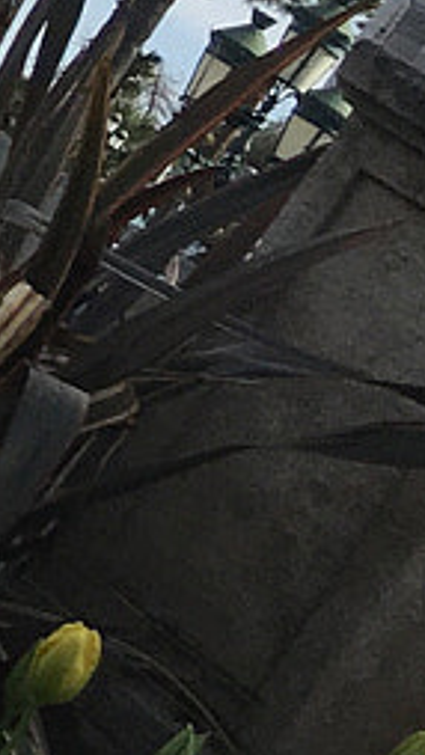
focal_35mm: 199
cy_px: -820
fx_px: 3984
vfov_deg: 9.9
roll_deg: -34.6
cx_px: -1510
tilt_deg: -1.3
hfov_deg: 5.1
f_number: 2.2
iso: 25
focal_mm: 4.15
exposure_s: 1/1748
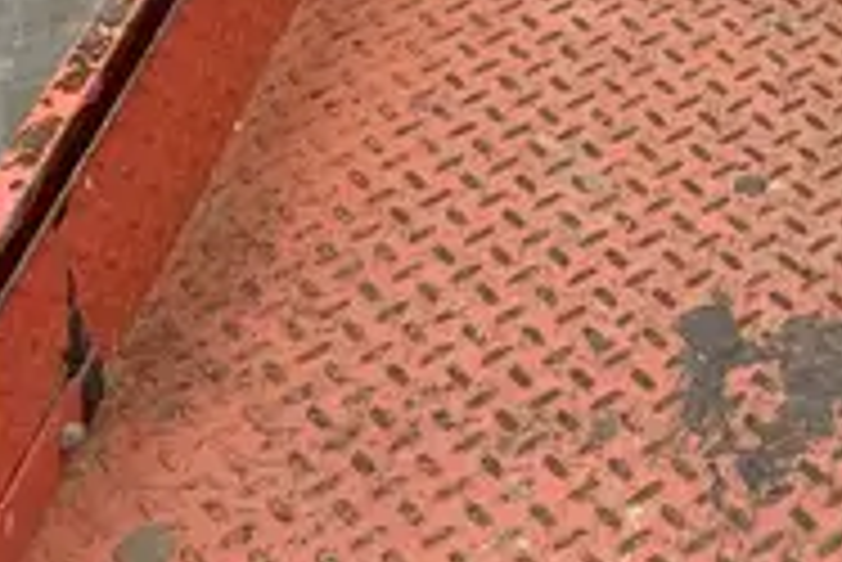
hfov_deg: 17.7
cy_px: -722
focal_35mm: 106
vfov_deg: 11.2
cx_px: 1180
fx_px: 2481
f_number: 1.8
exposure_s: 1/1634
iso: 25
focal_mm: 4.25
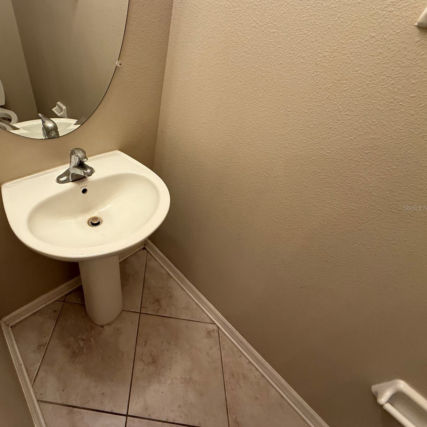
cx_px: 144
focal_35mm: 17
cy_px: 207
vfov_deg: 83.9
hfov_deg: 81.3
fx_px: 237
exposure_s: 1/120
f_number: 2.2
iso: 250
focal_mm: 2.22
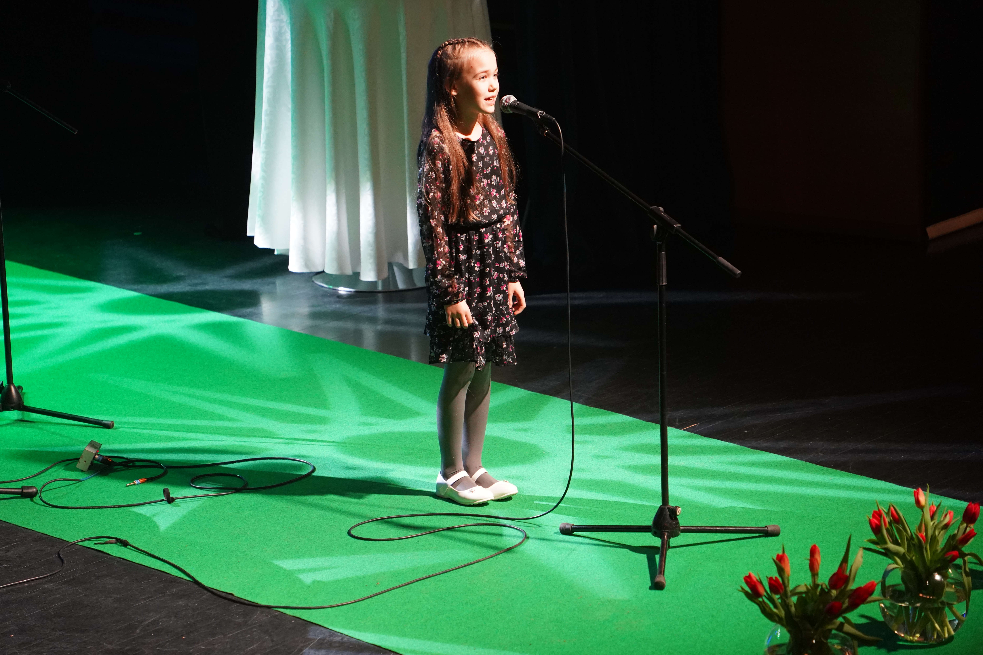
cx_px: 492
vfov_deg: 10.9
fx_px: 3440
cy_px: 328
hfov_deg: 16.3
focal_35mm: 126
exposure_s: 1/160
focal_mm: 126
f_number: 5
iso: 5000
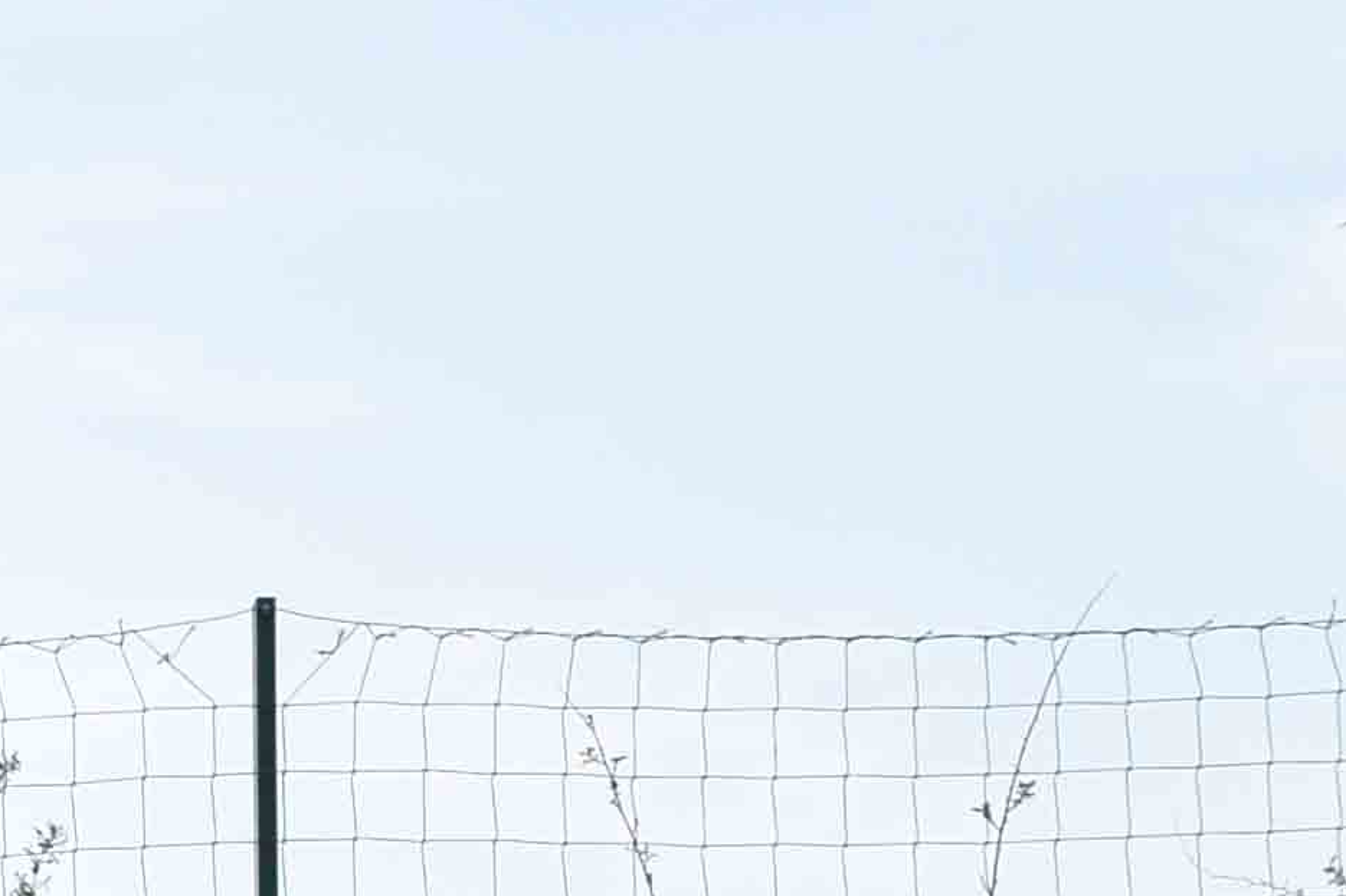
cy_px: 2084
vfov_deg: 5.7
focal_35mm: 231
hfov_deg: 8.8
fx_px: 8635
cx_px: -246
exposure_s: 1/250
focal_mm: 24
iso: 400
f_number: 10
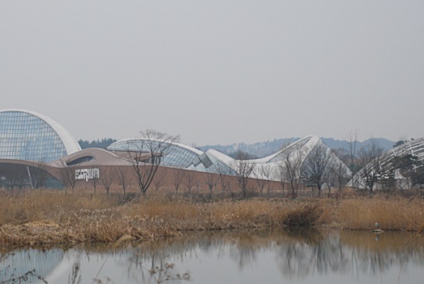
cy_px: 163
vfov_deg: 13.6
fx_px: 1191
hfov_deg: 20.2
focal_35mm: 101
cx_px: 162
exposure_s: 1/1000
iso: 400
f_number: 4.8
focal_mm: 44
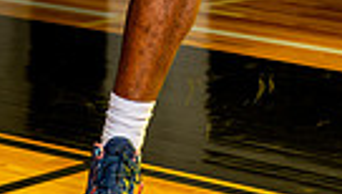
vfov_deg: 5.2
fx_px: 2044
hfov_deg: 9.6
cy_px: -295
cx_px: 231
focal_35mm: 225
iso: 100
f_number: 6.3
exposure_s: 1/200
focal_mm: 65
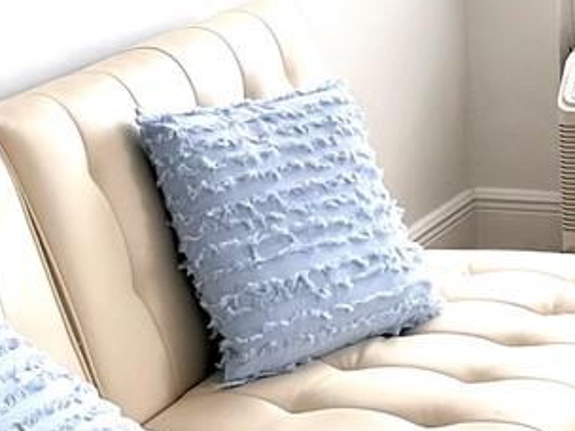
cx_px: 535
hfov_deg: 14.2
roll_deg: +2.7
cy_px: -15
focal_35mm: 137
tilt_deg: -10.1
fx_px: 2276
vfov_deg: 10.7
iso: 50
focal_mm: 5.7
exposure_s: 1/808
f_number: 1.5
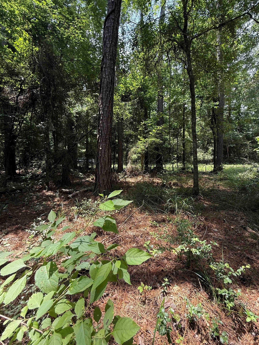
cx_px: 137
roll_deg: +1.6
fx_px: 150
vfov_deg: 98.1
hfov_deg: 81.7
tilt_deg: -0.4
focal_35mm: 15
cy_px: 165
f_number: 2.2
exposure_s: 1/176
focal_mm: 2.22
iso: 50
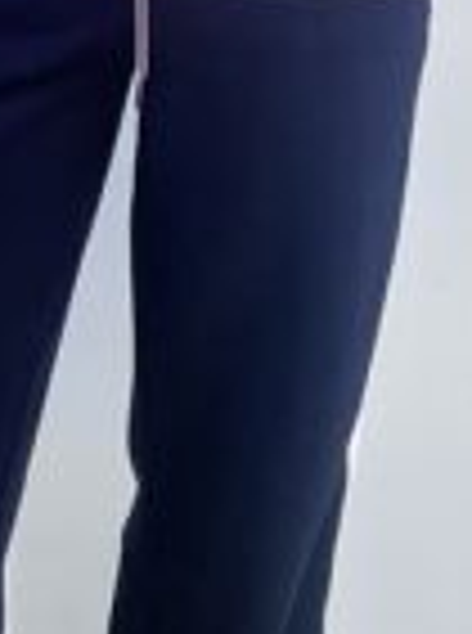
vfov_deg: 12.5
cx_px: 81
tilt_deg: -15.3
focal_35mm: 148
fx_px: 2703
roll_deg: -1.7
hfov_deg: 9.9
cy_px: -418
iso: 125
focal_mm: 5.1
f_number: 1.6
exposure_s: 1/100
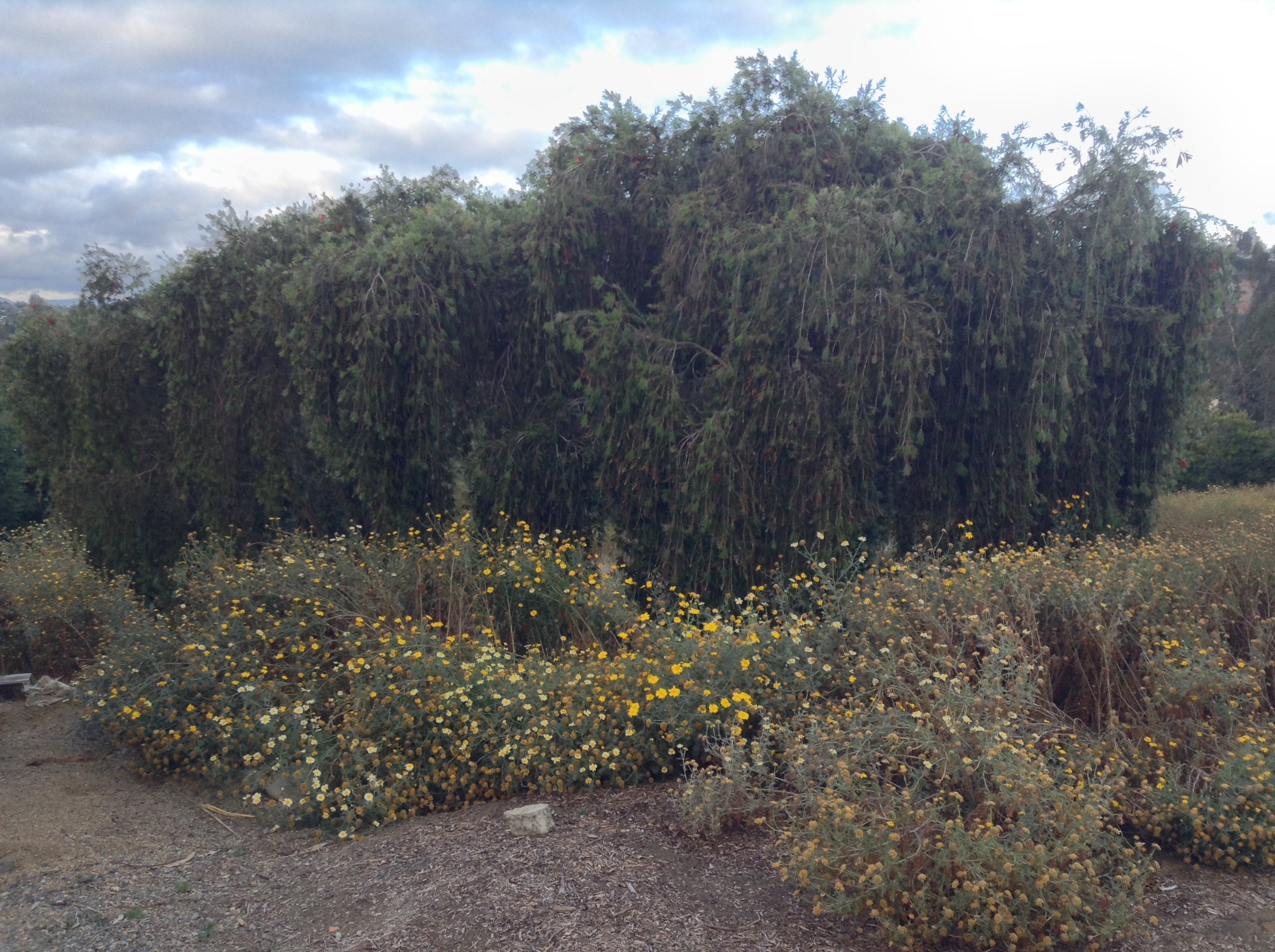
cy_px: 476
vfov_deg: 42.8
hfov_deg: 55.4
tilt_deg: -5.9
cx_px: 638
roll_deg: -1.1
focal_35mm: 33
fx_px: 1214
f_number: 2.4
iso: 40
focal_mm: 3.3
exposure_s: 1/60
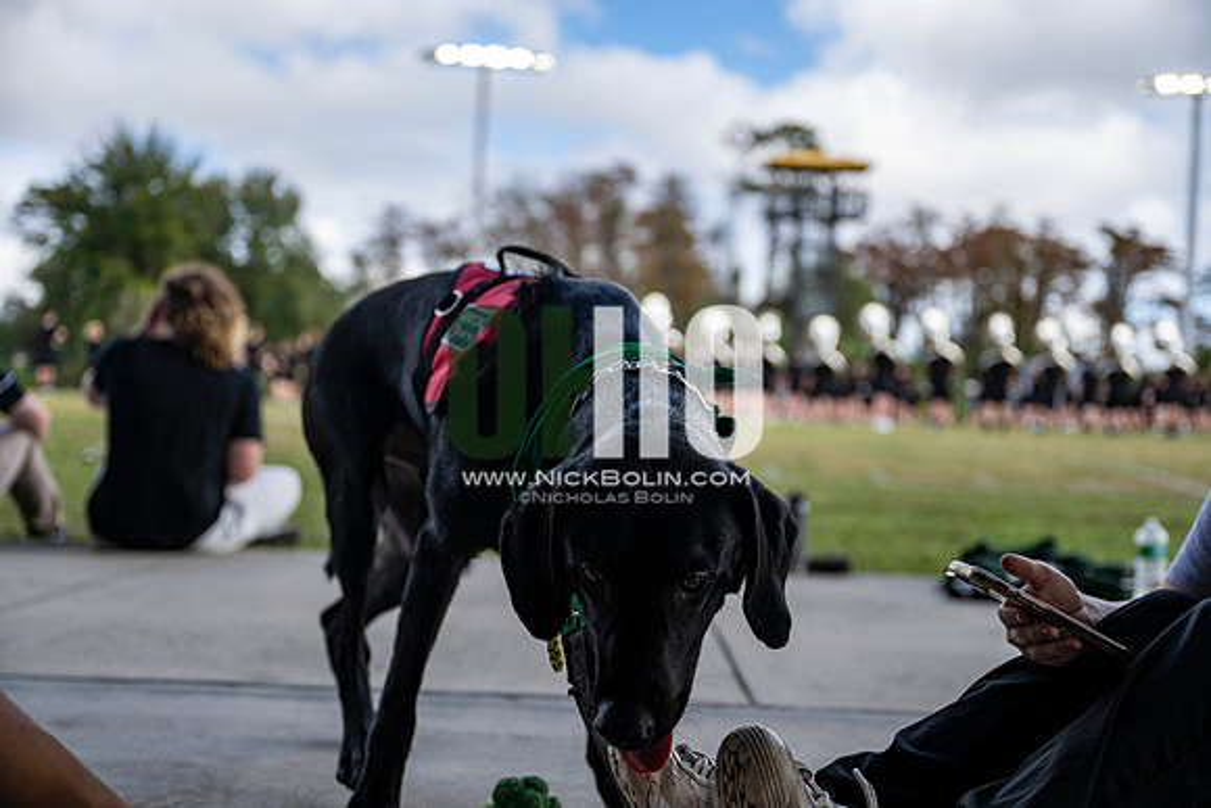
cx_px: 606
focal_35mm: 41
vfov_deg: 32.6
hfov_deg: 47.4
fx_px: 1379
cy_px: 404
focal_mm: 41
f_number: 2.8
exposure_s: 1/1250
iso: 125
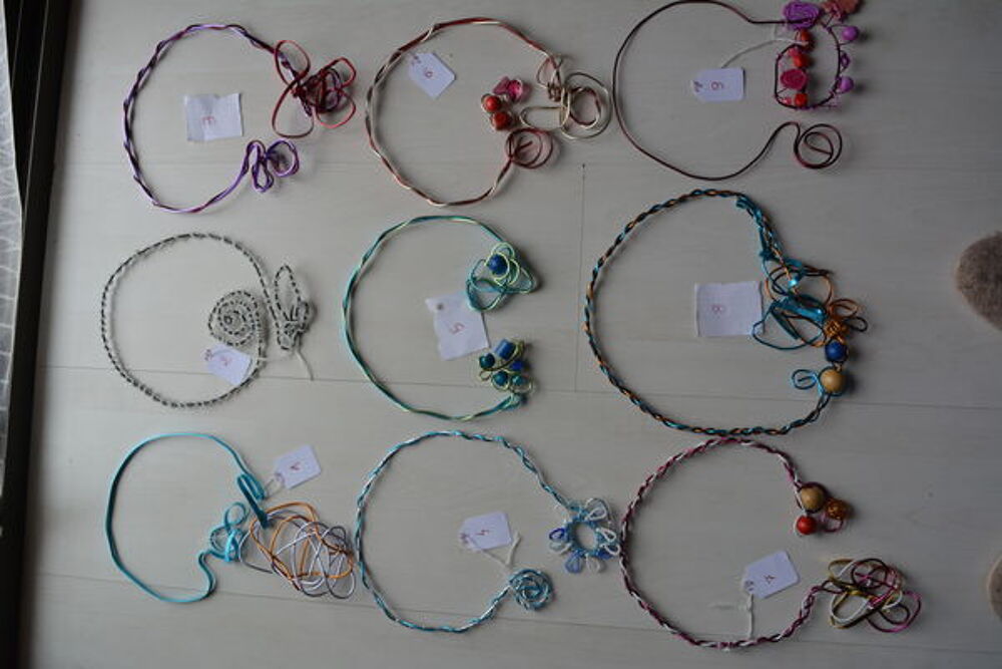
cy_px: 334
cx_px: 501
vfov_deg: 40.0
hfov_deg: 57.2
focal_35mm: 33
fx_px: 919
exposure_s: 1/125
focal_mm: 22
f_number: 5.6
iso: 280
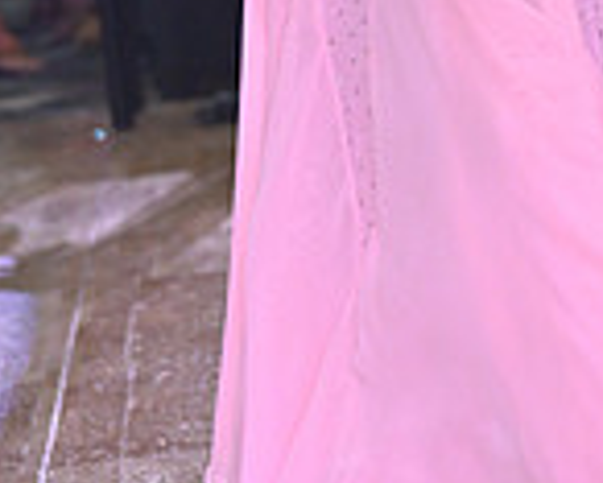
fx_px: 8001
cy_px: -330
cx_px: 564
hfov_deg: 4.3
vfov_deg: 3.4
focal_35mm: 448
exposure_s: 1/400
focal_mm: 120
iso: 2500
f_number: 5
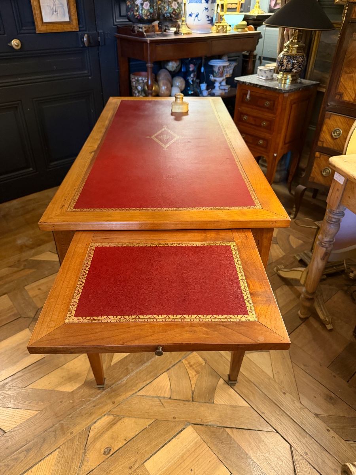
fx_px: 329
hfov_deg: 56.8
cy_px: 238
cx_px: 178
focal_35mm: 24
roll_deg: -1.3
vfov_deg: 71.6
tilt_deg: -35.0
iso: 640
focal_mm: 6.76
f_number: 1.78
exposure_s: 1/33
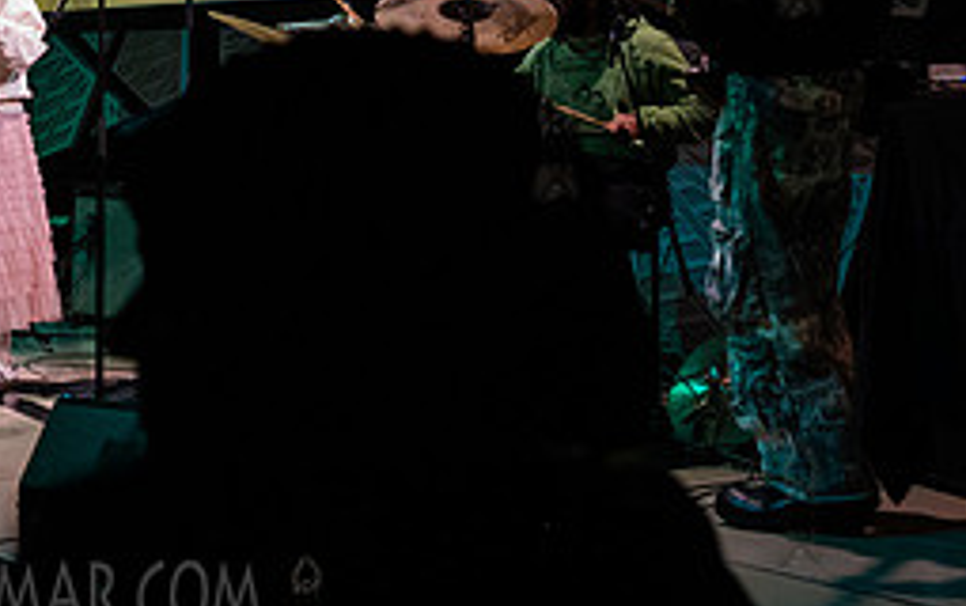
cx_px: 80
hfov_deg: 24.1
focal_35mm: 83
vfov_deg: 15.4
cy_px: -49
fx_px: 2188
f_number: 5
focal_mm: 35
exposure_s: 1/400
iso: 10000
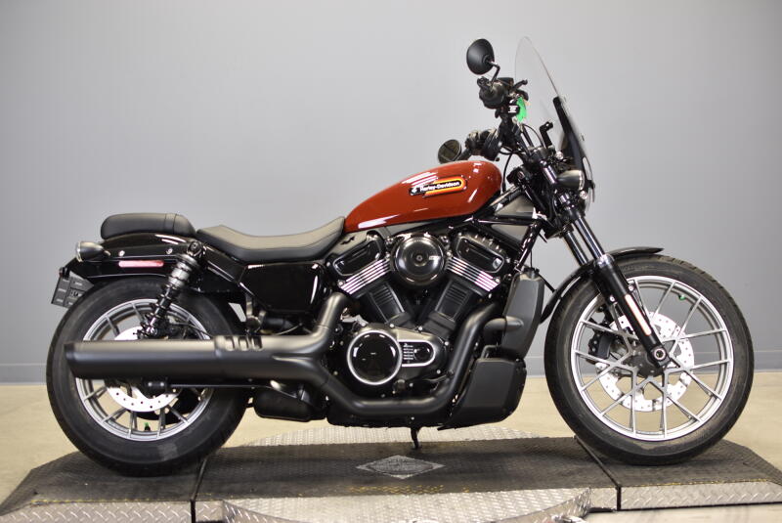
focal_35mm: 52
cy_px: 262
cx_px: 391
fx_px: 1141
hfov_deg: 37.8
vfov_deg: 25.8
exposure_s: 1/40
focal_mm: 35
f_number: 2.8
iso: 100
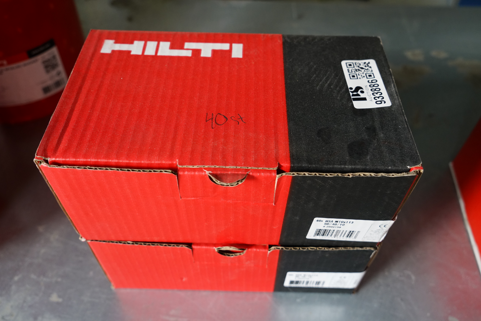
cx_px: 240
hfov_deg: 61.9
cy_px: 160
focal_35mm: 30
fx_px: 401
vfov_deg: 43.6
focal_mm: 30
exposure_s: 1/200
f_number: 5.6
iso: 2000
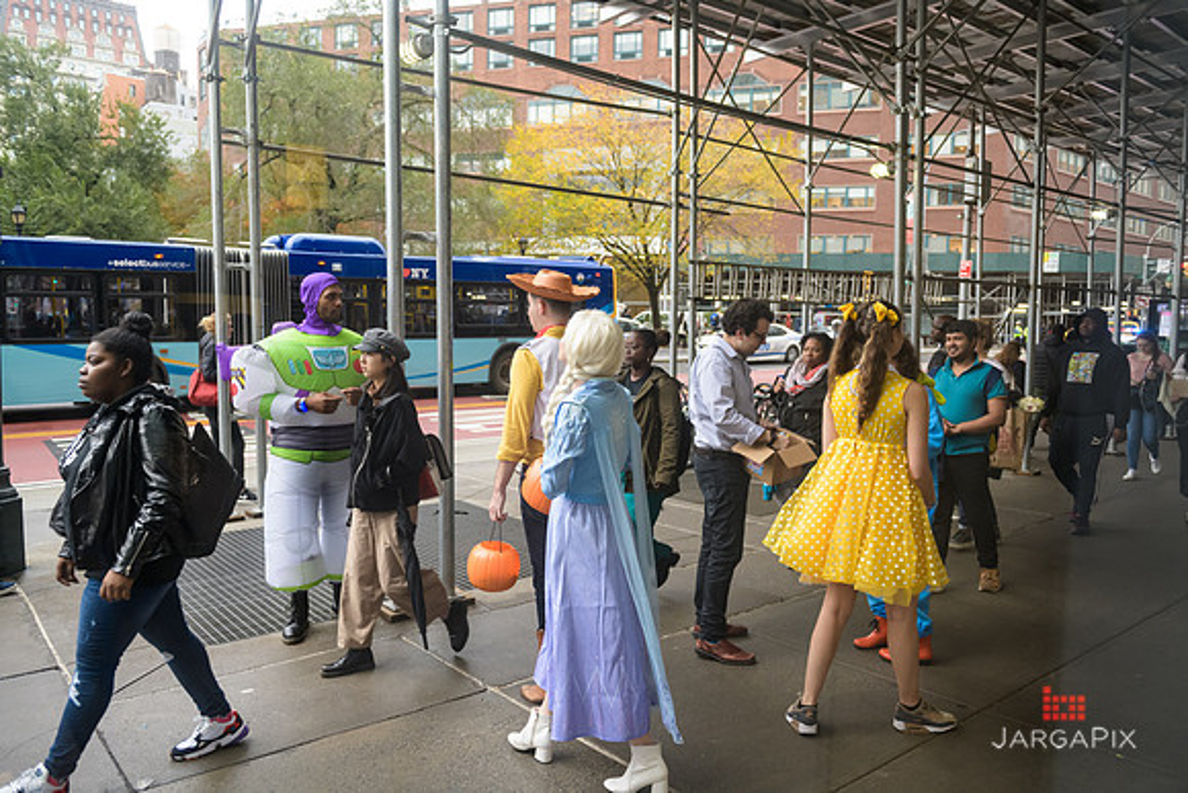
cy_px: 396
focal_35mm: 27
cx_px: 594
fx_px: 891
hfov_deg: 67.4
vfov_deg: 48.0
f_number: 3.2
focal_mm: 27
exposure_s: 1/250
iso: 800
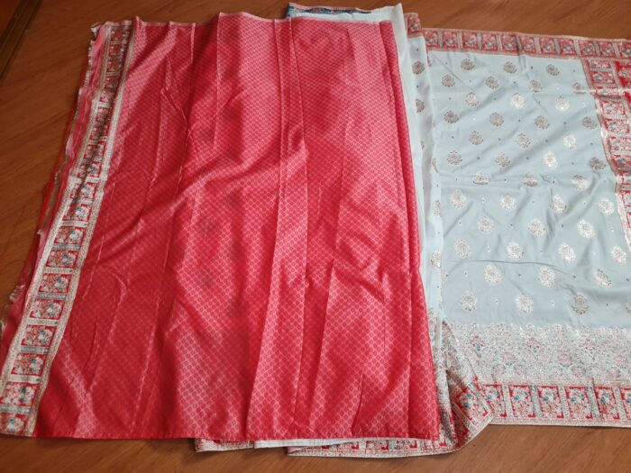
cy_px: 236
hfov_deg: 67.3
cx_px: 316
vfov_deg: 53.1
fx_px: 474
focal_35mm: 26
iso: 250
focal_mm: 5.4
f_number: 1.8
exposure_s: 1/120
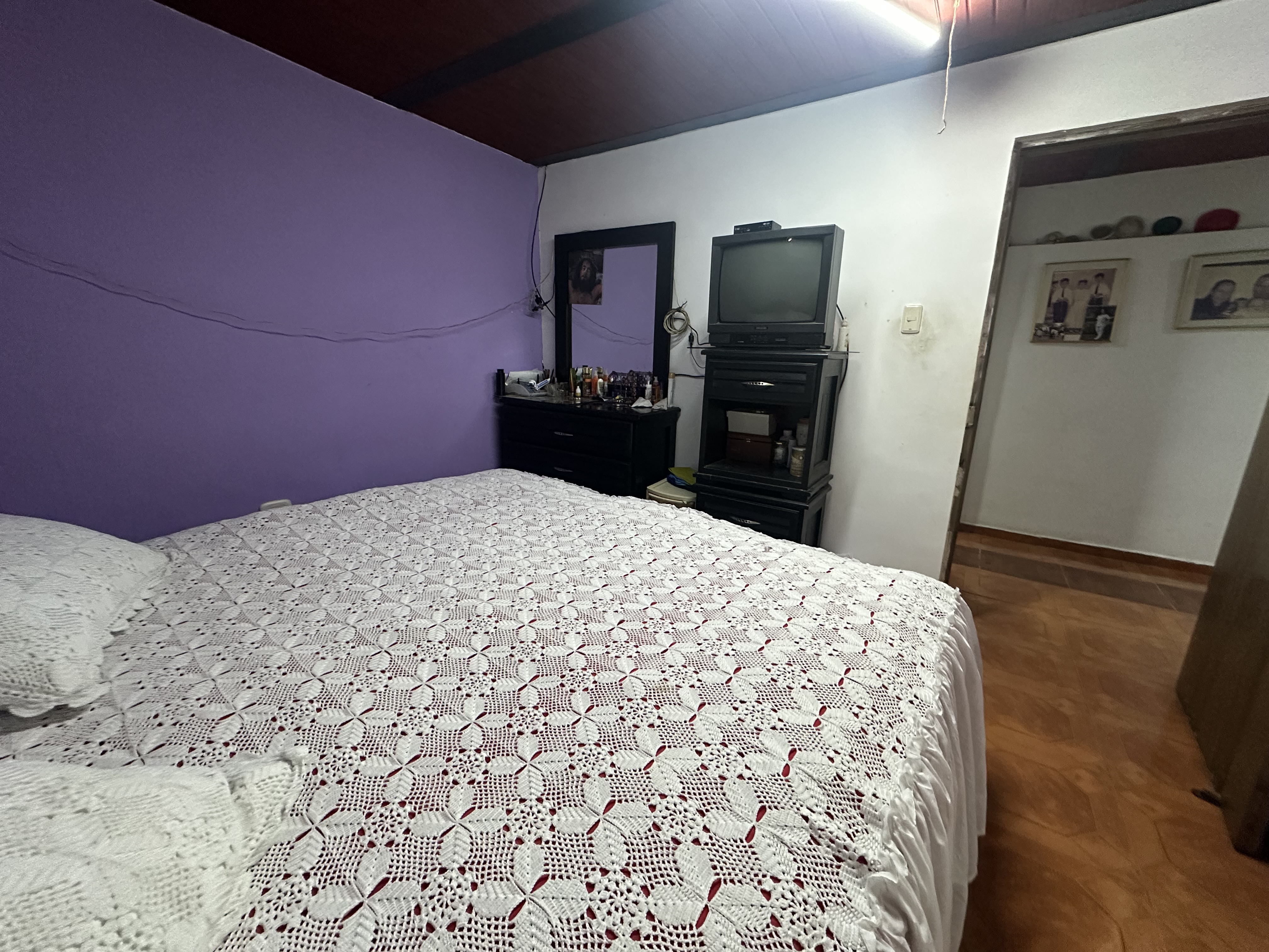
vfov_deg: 85.7
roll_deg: -2.9
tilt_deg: -12.5
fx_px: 513
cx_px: 634
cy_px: 476
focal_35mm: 14
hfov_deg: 102.1
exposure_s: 1/60
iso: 640
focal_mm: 2.22
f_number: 2.2
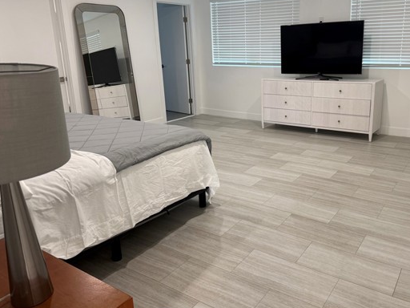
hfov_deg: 59.4
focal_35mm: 30
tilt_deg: -13.8
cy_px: 135
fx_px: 355
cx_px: 248
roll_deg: +0.9
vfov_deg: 46.7
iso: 125
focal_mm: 6.76
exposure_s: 1/60
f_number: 1.78
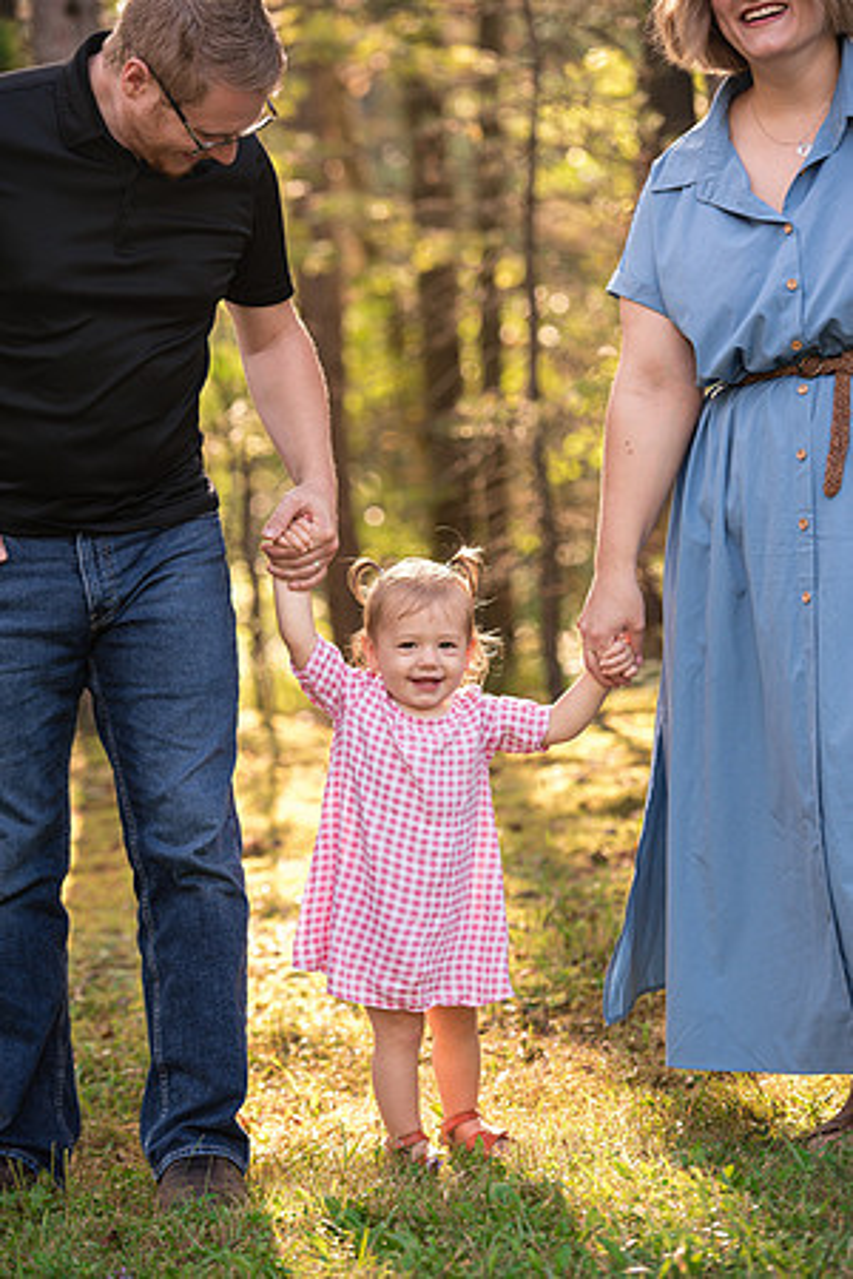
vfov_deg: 17.1
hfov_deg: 11.4
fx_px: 4265
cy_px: 640
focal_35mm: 120
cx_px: 426
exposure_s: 1/500
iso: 400
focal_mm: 120
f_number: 3.5
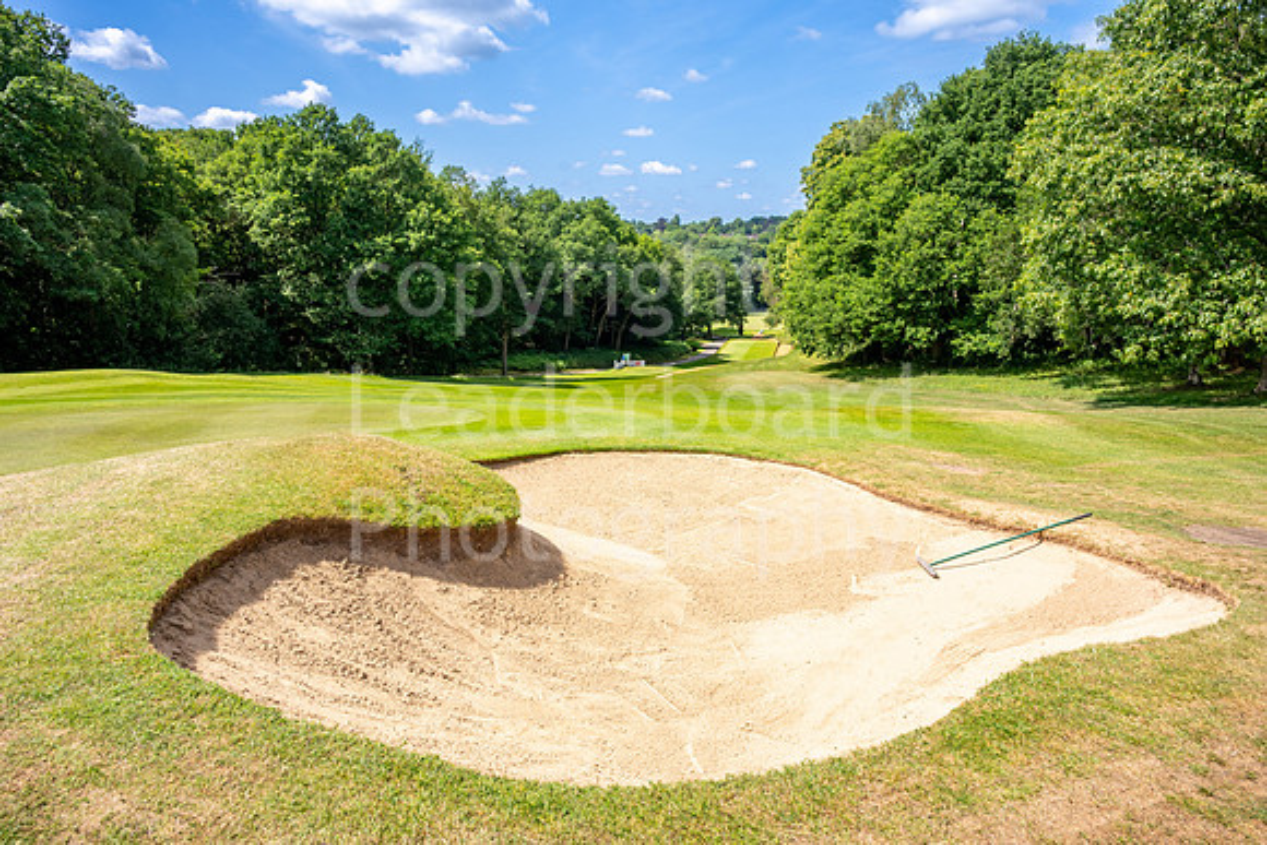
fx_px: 845
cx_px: 634
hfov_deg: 73.7
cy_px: 422
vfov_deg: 53.2
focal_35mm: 24
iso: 400
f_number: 9
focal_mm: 24
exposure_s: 1/1000
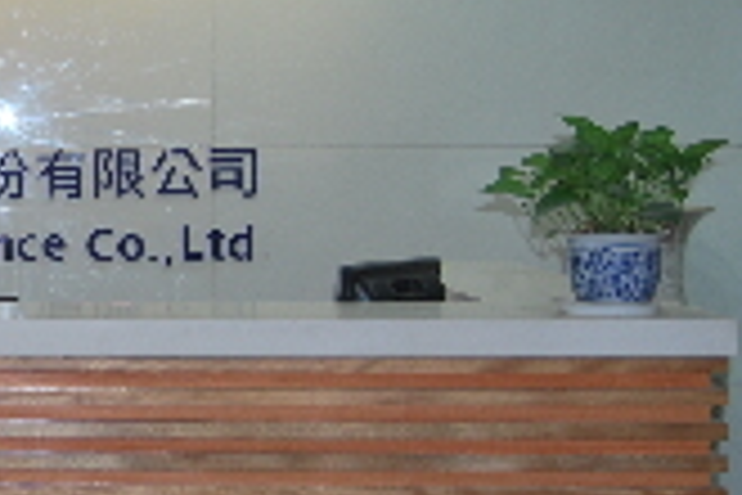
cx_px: -216
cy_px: 162
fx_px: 2061
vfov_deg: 13.7
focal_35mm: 100
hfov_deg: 18.9
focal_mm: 22
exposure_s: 1/60
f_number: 3.8
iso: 200
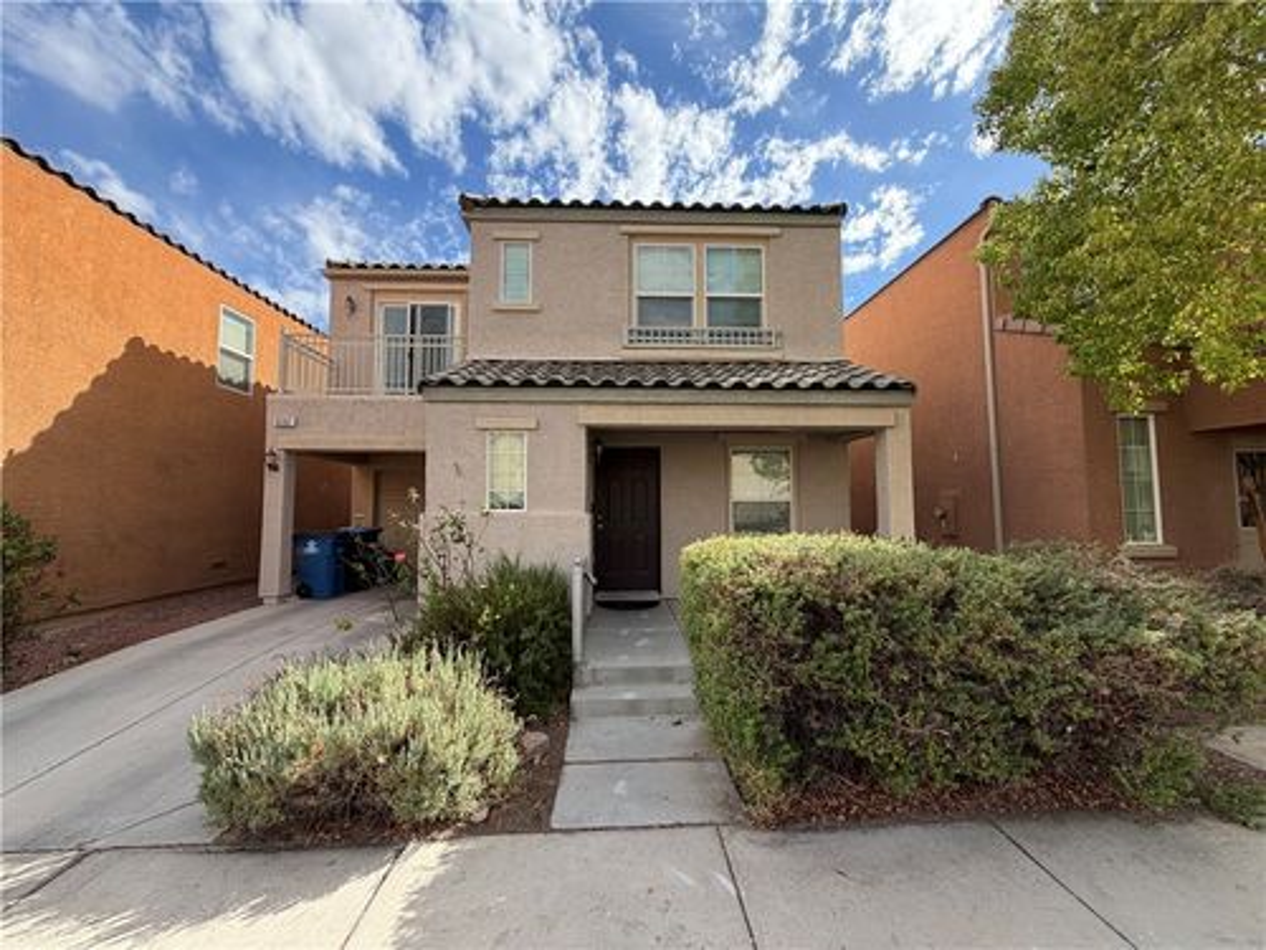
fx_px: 512
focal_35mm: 14
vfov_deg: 85.7
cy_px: 475
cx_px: 633
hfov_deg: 102.1
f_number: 2.2
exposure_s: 1/770
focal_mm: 2.22
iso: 32
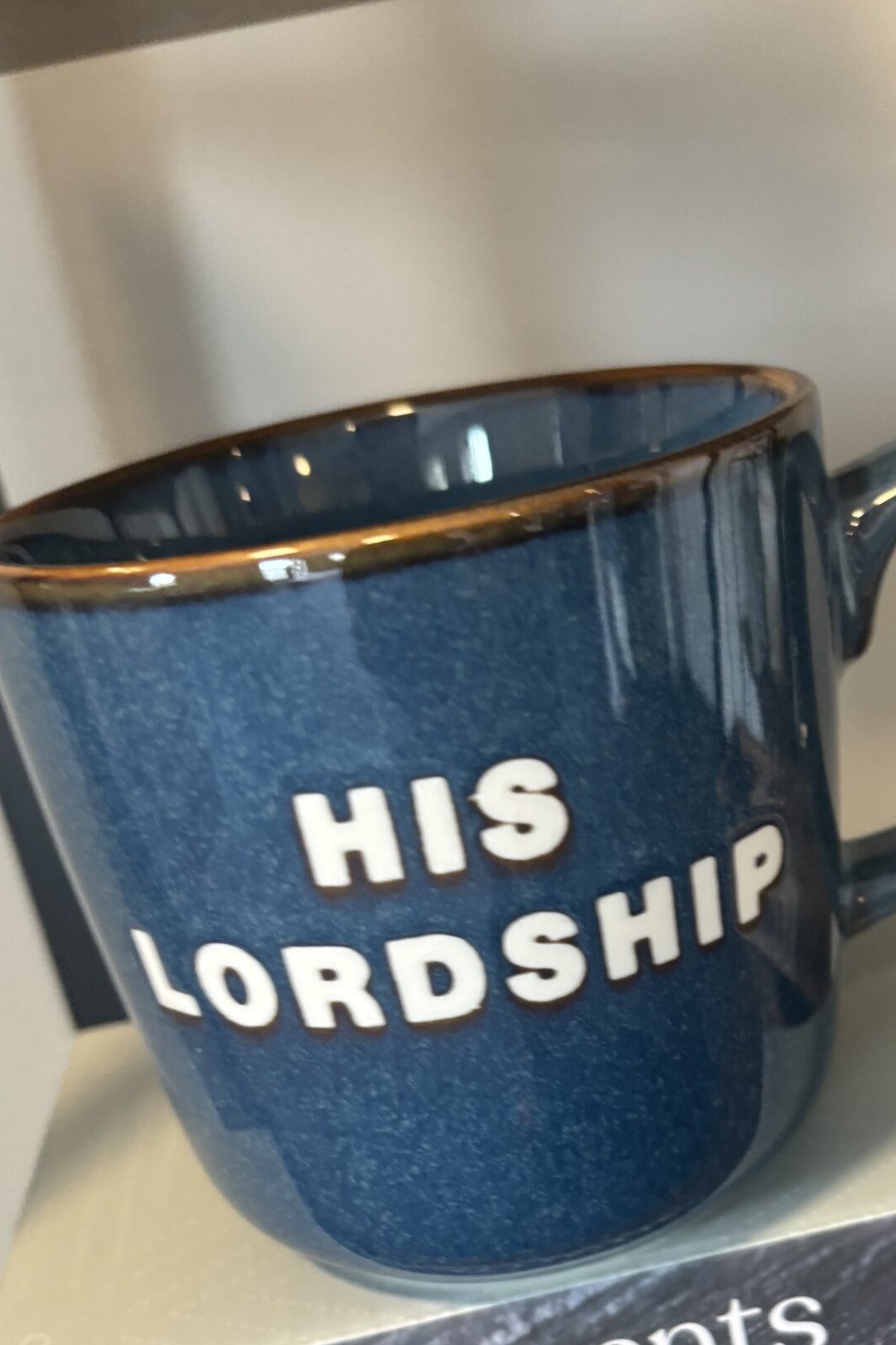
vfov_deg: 44.5
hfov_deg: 30.9
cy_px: 945
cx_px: 618
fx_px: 1606
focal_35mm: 43
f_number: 1.6
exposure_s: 1/50
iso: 250
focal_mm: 5.96
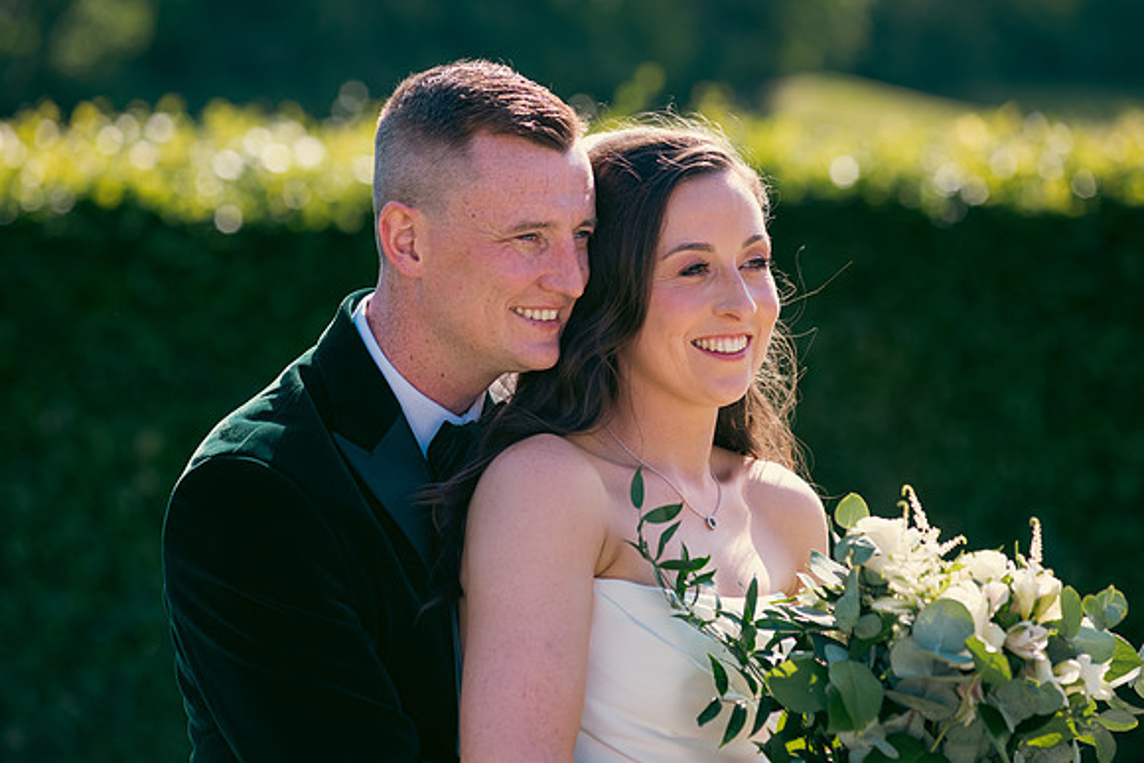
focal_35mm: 135
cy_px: 382
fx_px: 4291
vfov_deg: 10.2
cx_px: 572
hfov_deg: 15.2
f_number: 3.5
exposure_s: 1/640
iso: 200
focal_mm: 135
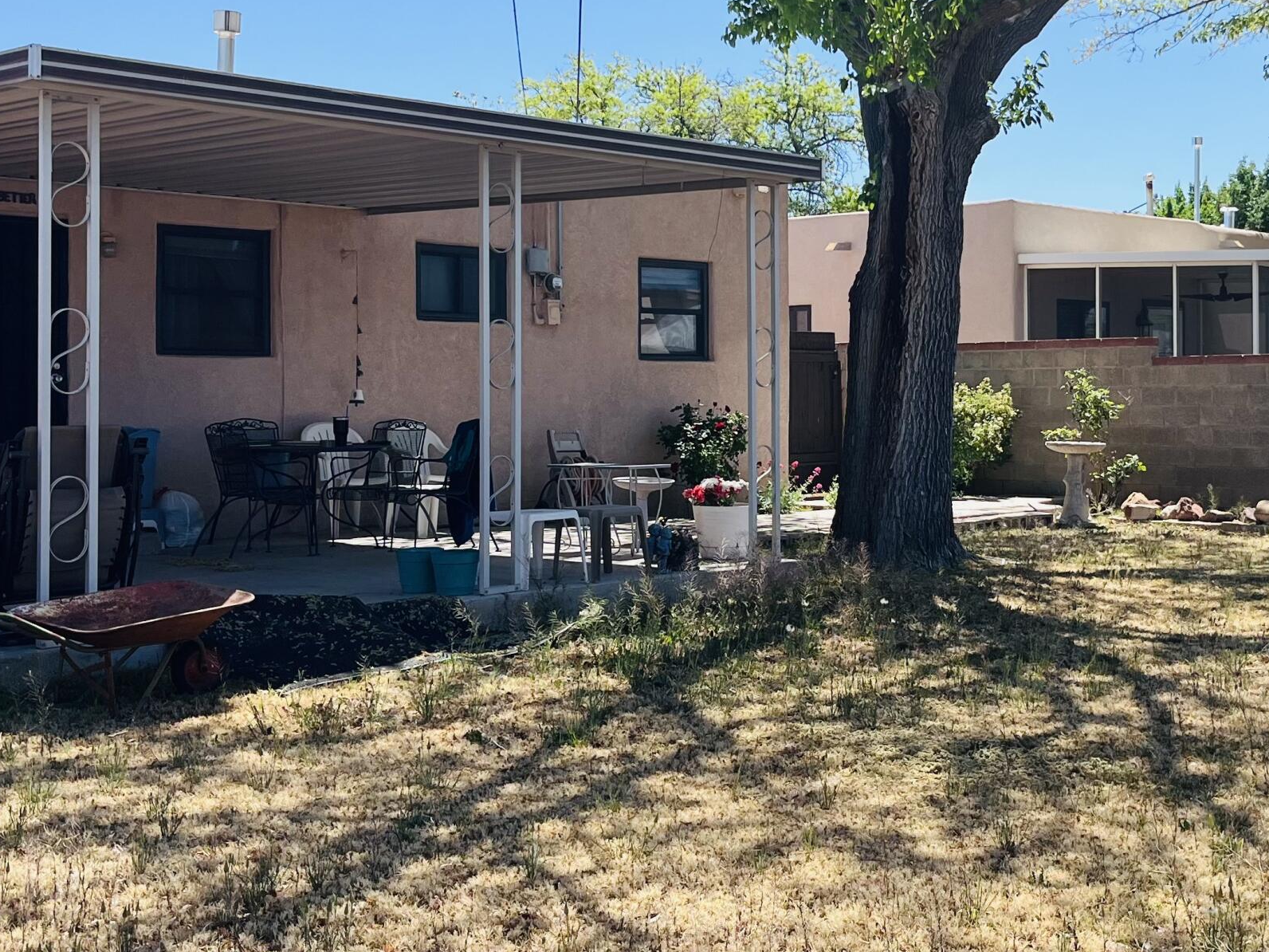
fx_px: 1796
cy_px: 357
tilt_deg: +0.8
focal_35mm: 49
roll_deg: +1.2
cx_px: 857
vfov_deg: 29.6
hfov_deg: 38.4
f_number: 1.6
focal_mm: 5.1
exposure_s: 1/2062
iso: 50
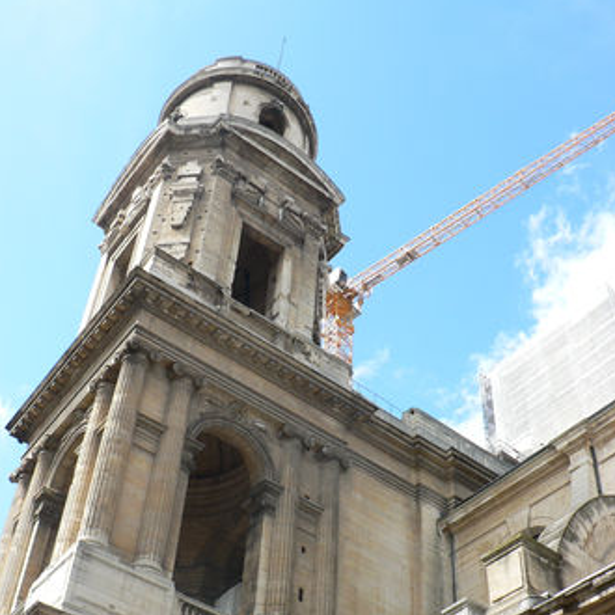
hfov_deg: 36.8
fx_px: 925
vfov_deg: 36.1
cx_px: 280
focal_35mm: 46
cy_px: 447
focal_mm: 6
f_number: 4
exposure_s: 1/200
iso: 64
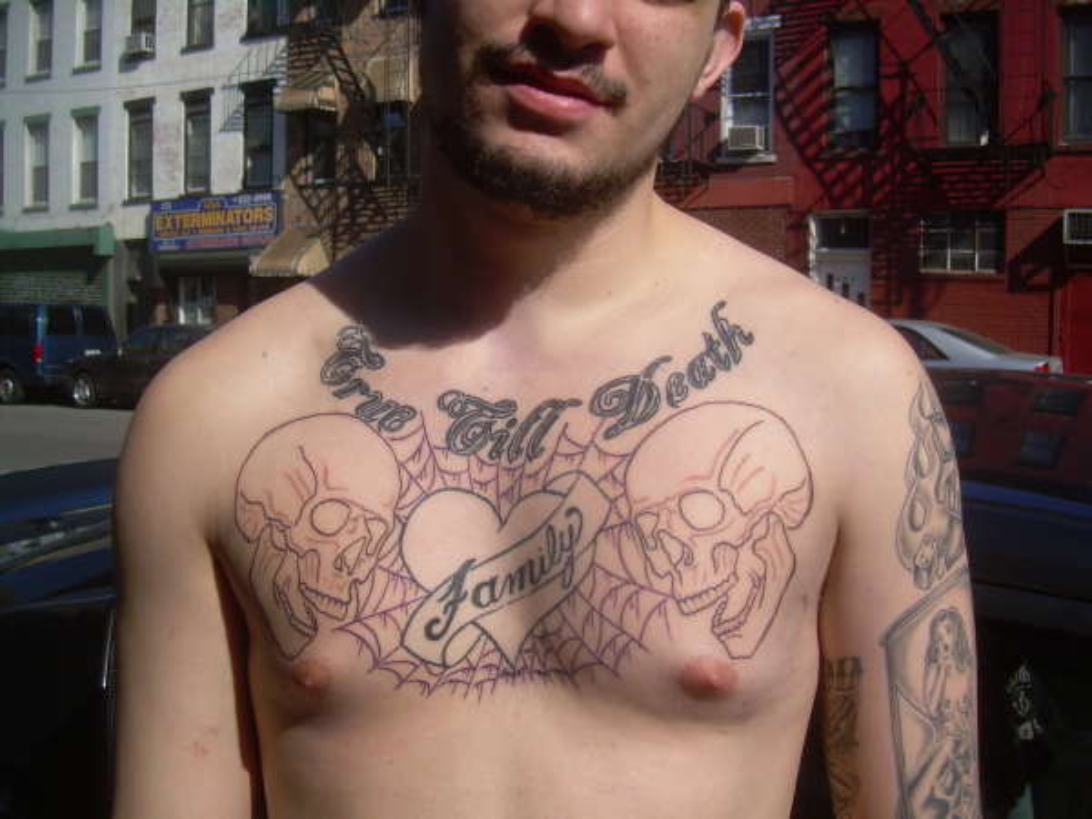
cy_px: 410
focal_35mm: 38
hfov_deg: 49.0
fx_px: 1199
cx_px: 546
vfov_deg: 37.7
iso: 50
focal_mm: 6.3
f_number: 2.8
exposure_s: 1/1414
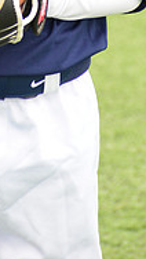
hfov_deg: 1.9
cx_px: -14
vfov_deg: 3.3
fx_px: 4438
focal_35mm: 646
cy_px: -130
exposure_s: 1/200
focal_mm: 200
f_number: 8
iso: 250
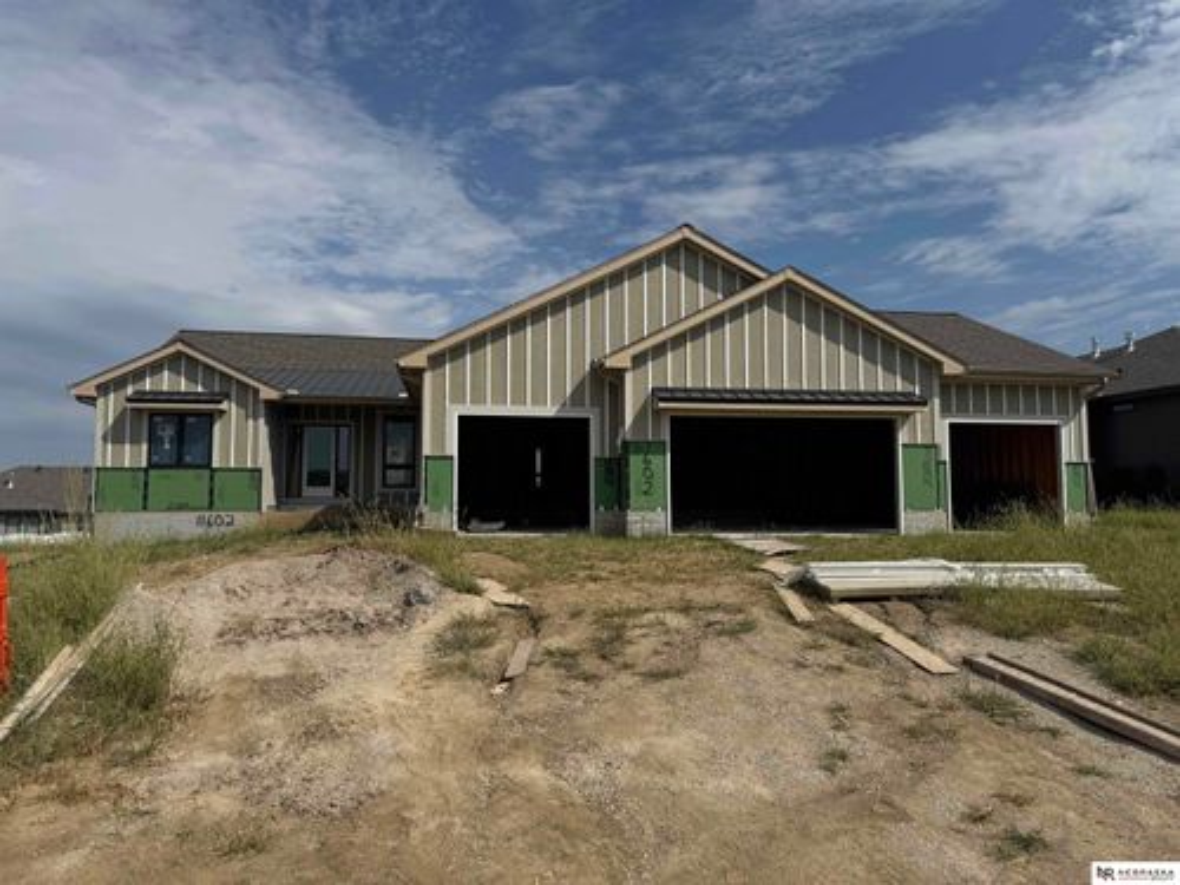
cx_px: 590
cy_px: 442
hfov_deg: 71.6
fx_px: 818
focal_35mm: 24
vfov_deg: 56.8
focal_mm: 6.76
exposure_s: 1/10417
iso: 80
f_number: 1.78
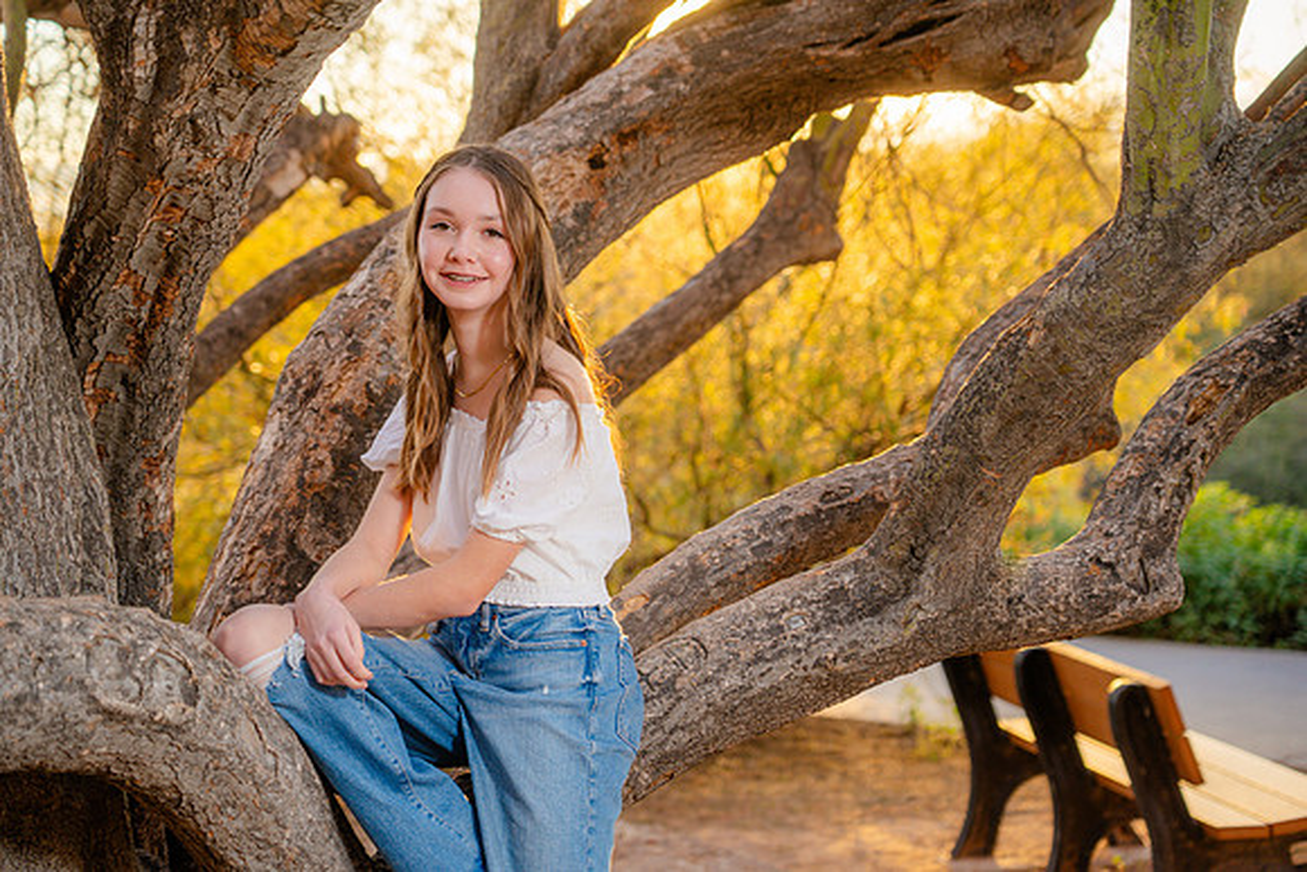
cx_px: 654
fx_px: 2832
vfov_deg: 17.5
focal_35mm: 78
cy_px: 436
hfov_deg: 26.0
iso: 250
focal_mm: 78
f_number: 4
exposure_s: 1/200
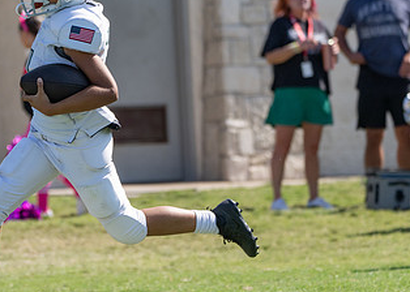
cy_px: 174
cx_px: 77
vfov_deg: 3.3
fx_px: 5133
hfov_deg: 4.6
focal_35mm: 441
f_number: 5.6
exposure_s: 1/1600
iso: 320
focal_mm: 200
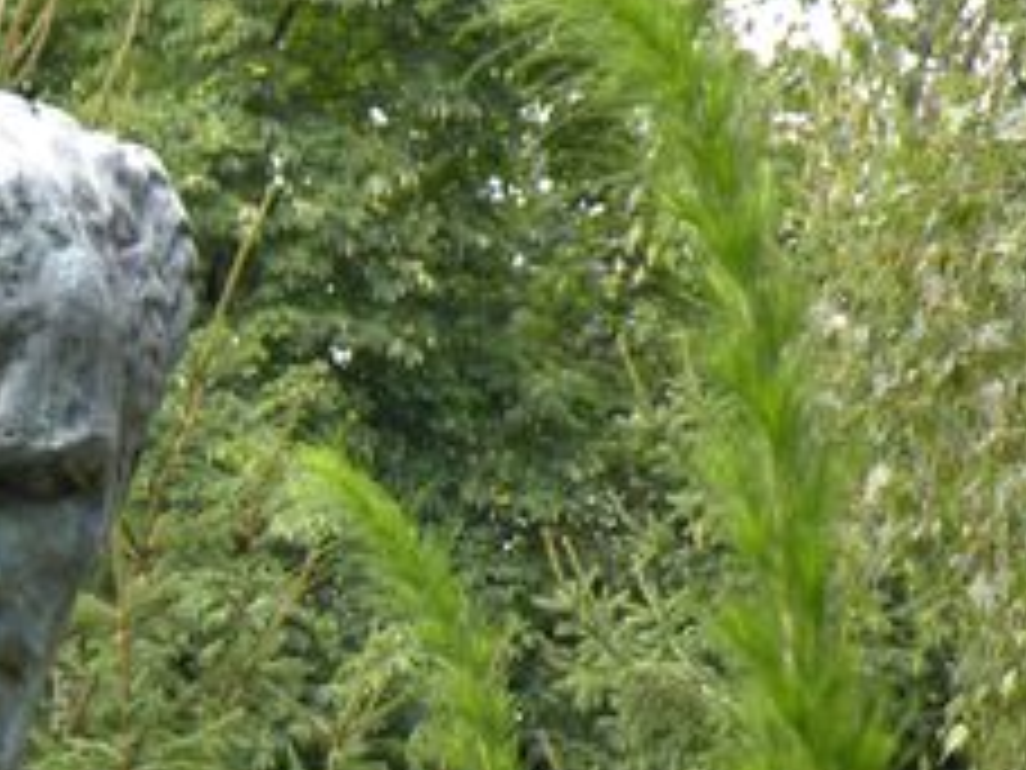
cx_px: -90
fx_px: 7291
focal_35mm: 246
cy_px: 840
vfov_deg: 6.0
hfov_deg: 8.0
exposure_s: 1/61
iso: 64
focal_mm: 19.4
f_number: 4
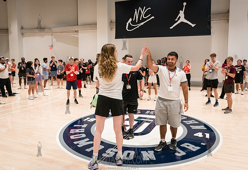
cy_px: 79
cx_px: 135
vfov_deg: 48.9
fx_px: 187
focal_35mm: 27
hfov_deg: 67.0
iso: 5000
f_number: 4
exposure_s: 1/400
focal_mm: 24
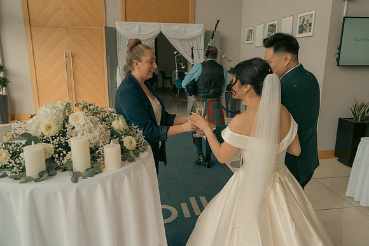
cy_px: 123
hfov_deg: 67.4
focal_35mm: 27
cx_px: 184
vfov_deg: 48.0
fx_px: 277
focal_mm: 27
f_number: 3.5
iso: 200
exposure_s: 1/160
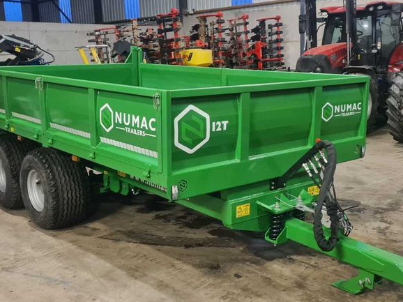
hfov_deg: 65.3
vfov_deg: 51.3
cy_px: 152
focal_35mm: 27
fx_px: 314
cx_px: 196
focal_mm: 5.4
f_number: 1.8
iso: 640
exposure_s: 1/25
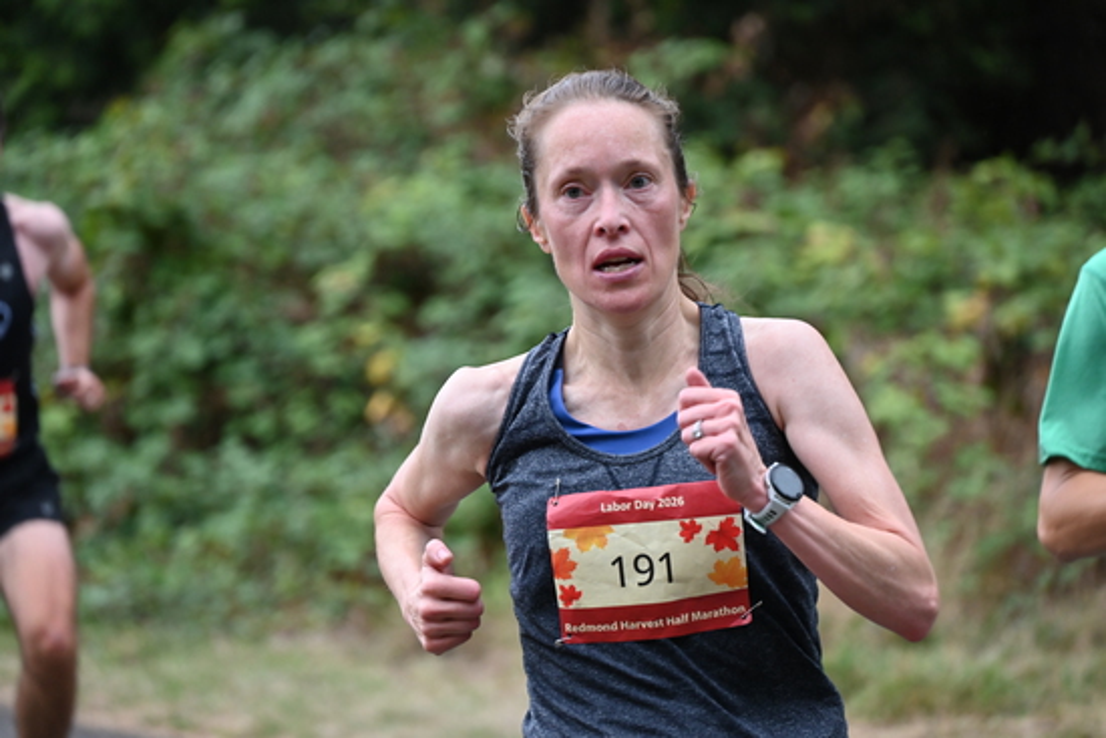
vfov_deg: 6.9
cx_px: 553
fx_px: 6146
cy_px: 369
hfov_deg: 10.3
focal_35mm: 200
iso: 1800
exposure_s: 1/250
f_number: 6.3
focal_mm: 200
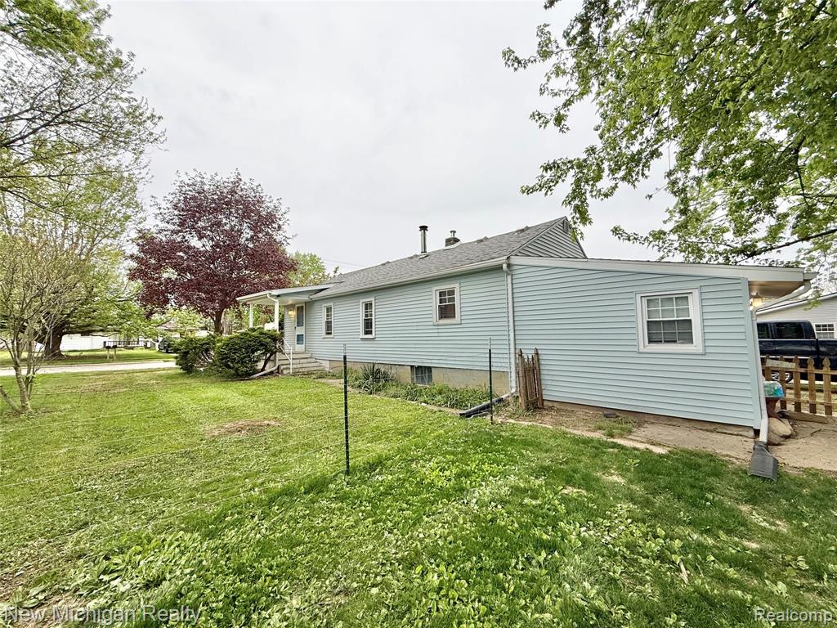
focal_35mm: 14
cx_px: 418
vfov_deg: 85.7
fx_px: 339
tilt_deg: +4.4
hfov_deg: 102.1
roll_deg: +0.6
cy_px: 314
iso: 50
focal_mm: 2.22
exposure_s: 1/372
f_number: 2.2
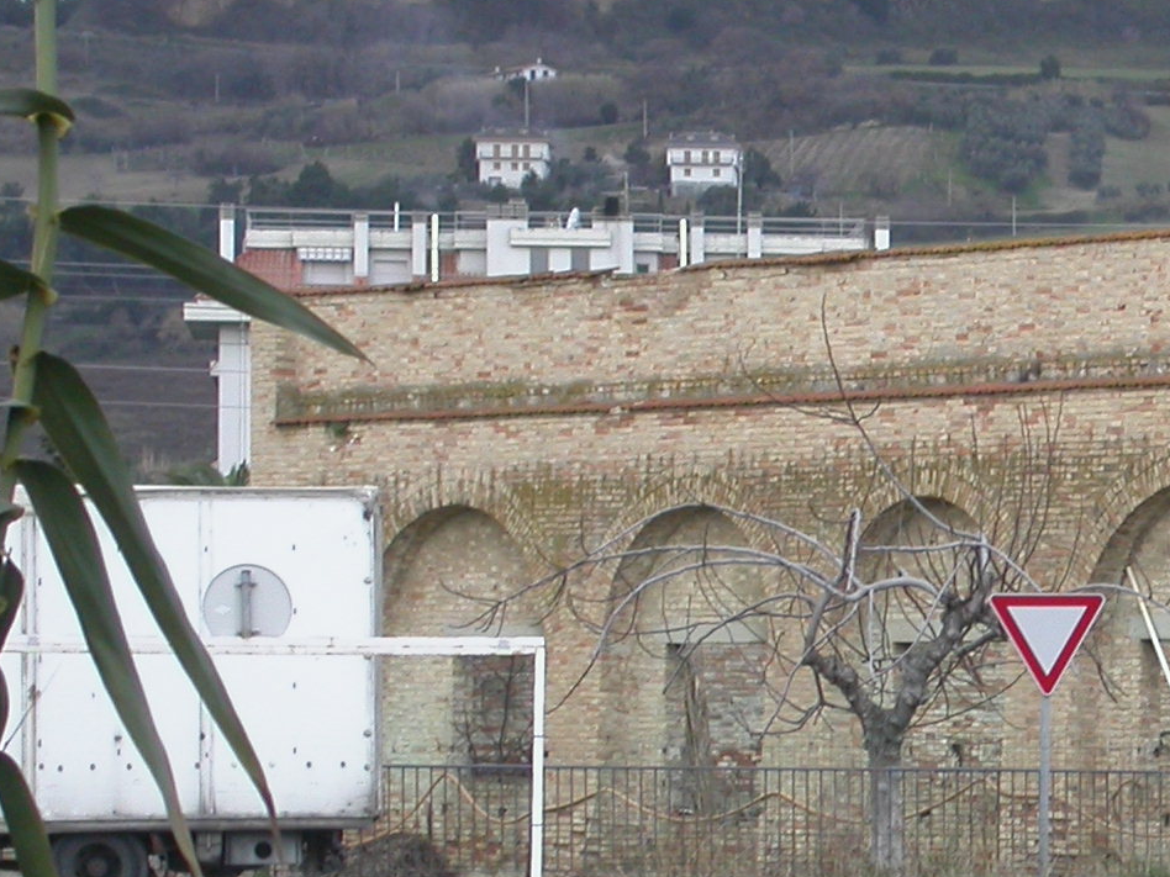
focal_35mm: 218
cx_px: 1328
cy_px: 578
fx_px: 7368
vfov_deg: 6.8
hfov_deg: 9.0
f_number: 3.7
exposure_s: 1/76.8
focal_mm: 18.9
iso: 100
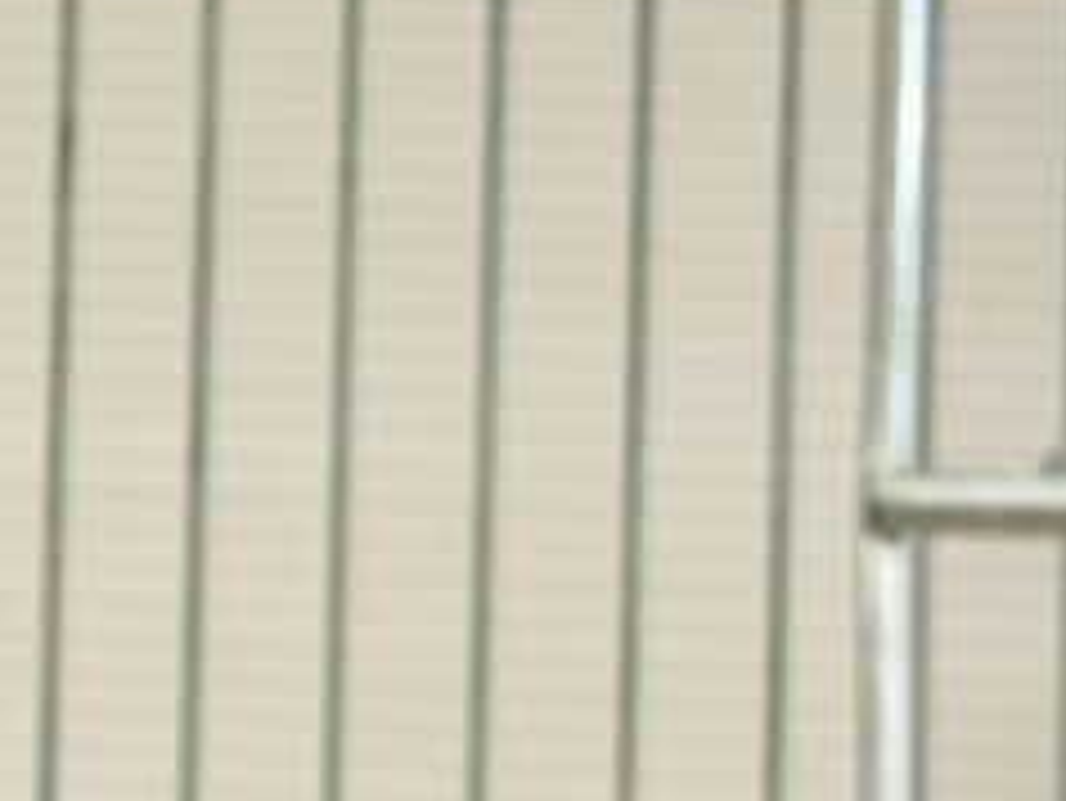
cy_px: 1174
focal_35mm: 263
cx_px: -724
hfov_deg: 7.4
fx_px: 8103
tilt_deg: +4.2
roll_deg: -2.2
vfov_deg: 5.6
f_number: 1.6
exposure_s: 1/50
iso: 80
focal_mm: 5.96
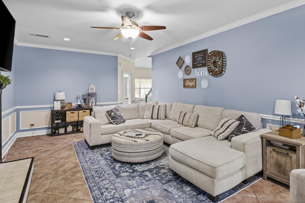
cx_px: 167
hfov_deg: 86.7
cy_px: 93
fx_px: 161
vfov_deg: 64.5
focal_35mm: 19
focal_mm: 10
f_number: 8
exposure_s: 2
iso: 400
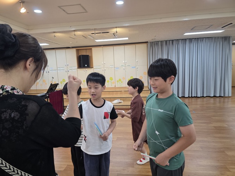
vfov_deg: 58.9
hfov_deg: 73.9
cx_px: 118
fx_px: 156
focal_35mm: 23
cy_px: 88
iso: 200
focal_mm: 6.3
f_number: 1.7
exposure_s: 1/120
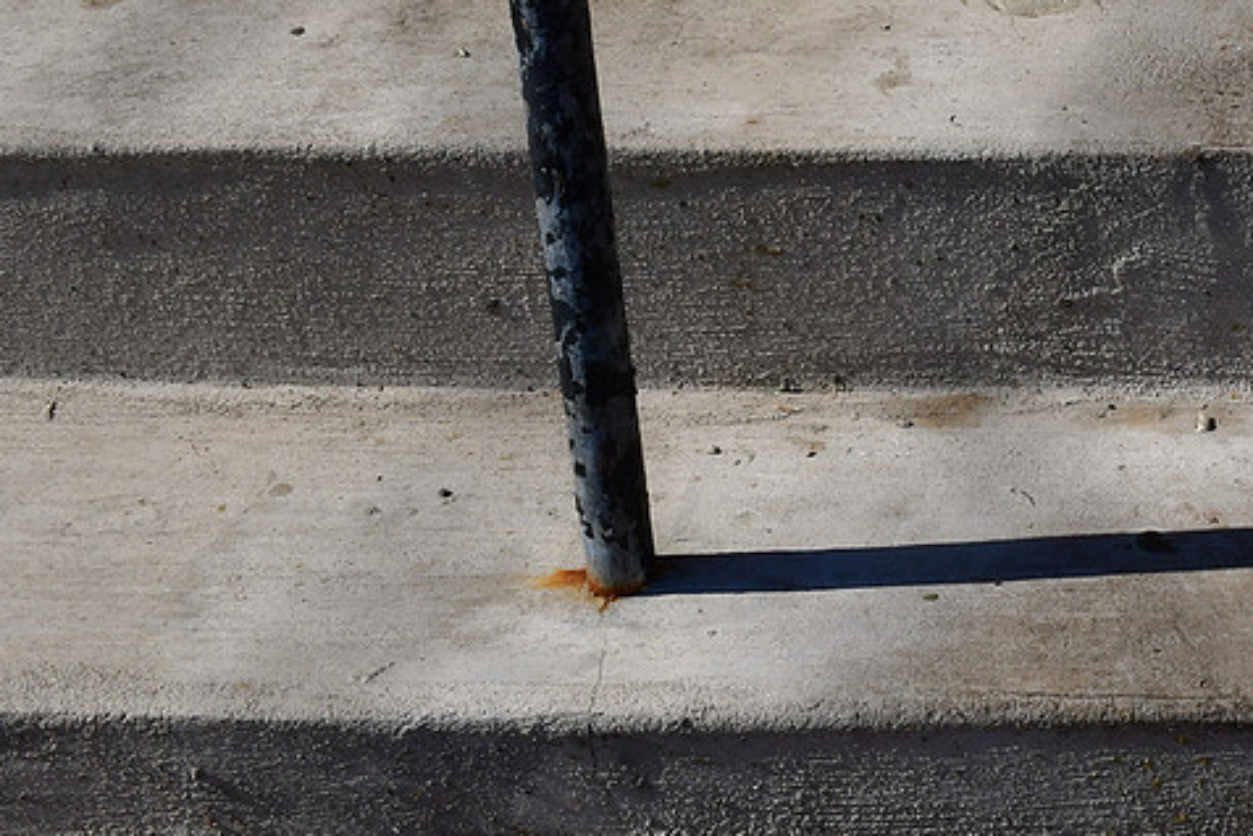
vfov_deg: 16.4
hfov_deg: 22.8
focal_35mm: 83
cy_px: 210
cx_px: 1440
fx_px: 2889
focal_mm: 24
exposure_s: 1/160
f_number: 16
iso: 200
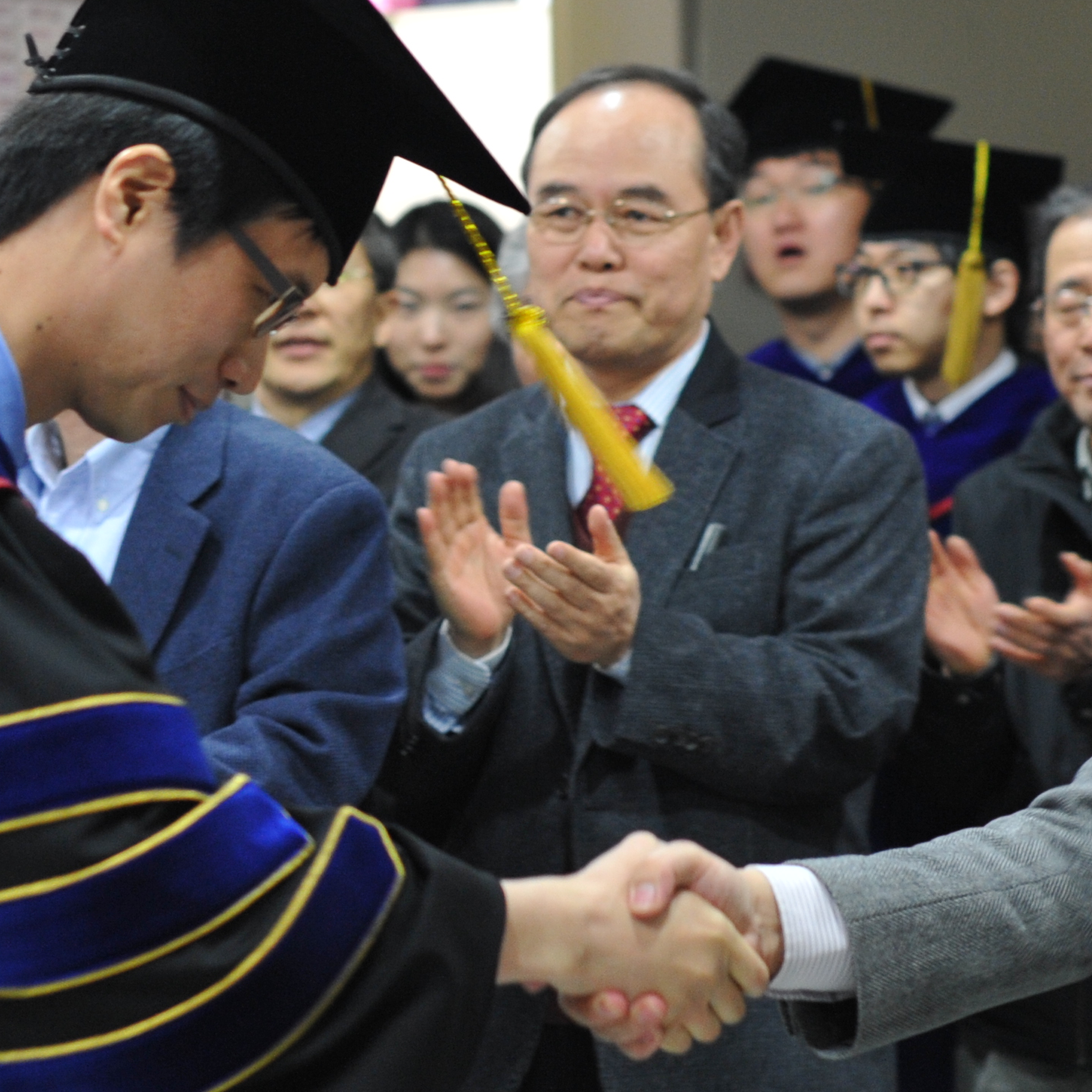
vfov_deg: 13.8
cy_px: 651
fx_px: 4497
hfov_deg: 13.8
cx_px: 627
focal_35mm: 126
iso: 1600
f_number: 2.8
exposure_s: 1/60
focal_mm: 50
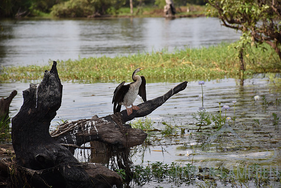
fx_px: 1639
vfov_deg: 6.5
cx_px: 140
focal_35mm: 210
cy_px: 94
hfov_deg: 9.8
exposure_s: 1/640
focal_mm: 140
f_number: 5.6
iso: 200
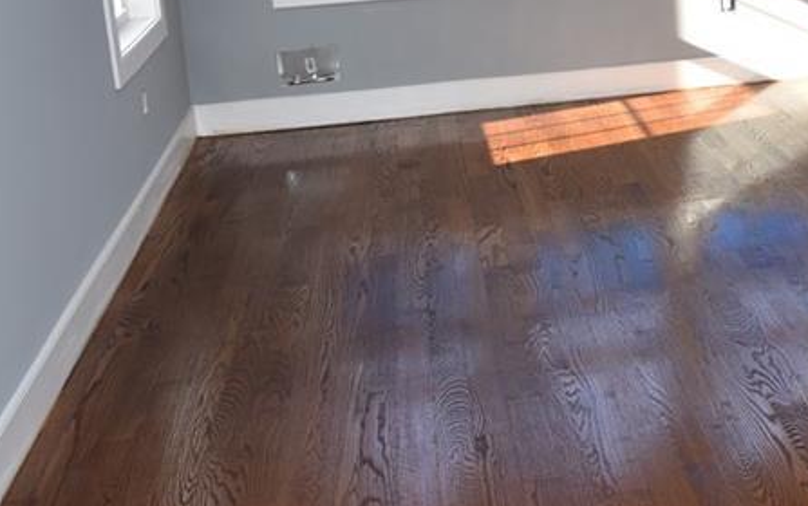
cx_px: 797
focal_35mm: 56
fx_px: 1234
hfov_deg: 33.4
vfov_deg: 22.2
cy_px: -19
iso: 500
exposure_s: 1/125
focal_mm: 24
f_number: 5.6
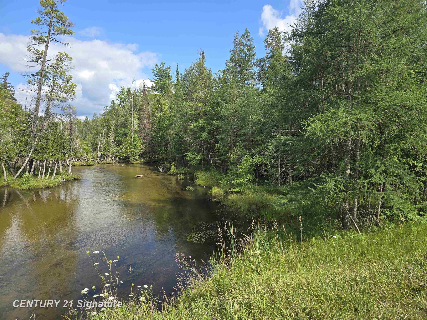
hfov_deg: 73.9
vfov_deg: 58.9
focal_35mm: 23
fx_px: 284
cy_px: 160
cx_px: 214
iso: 12
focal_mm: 6.3
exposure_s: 1/385
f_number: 1.7
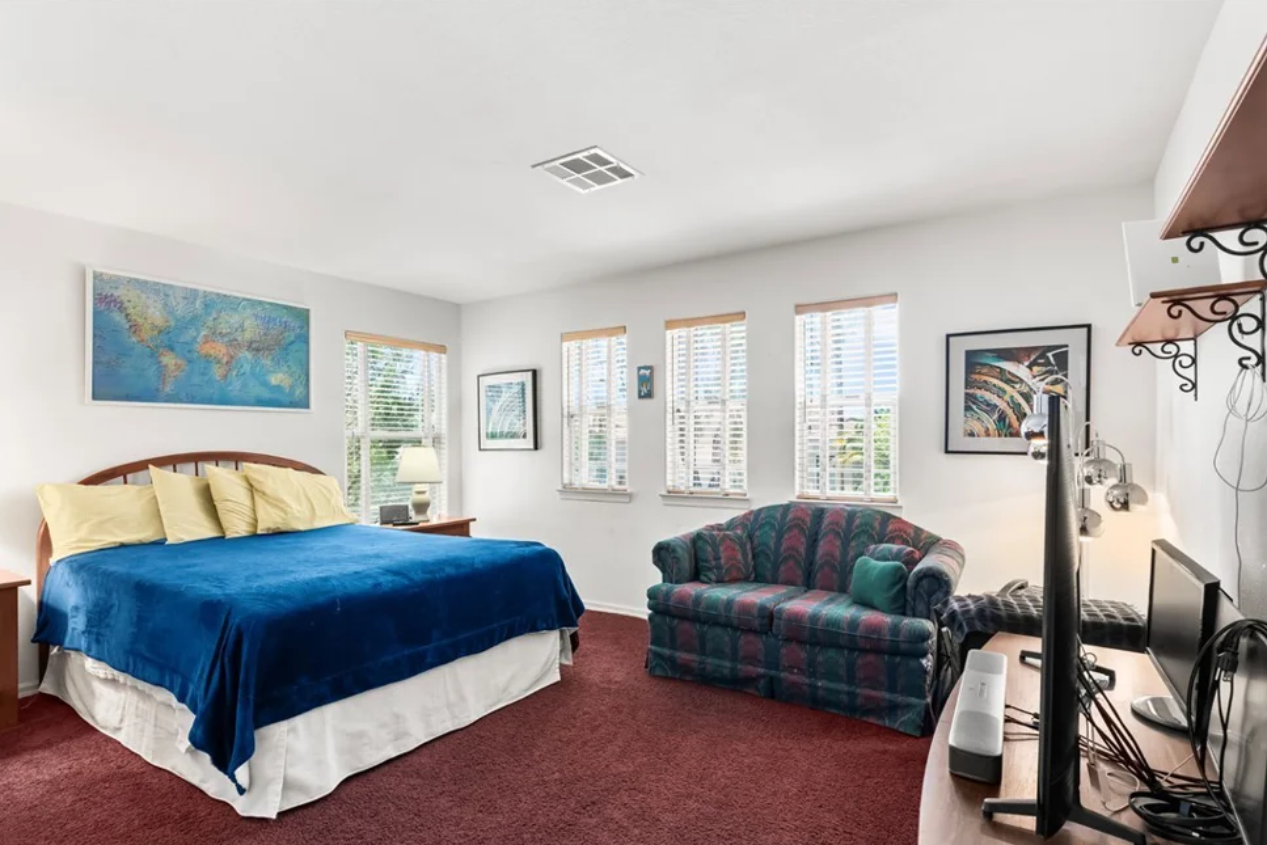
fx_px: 634
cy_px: 445
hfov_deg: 90.0
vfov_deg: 67.4
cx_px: 650
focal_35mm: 18
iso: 400
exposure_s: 1/10
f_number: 8
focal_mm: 17
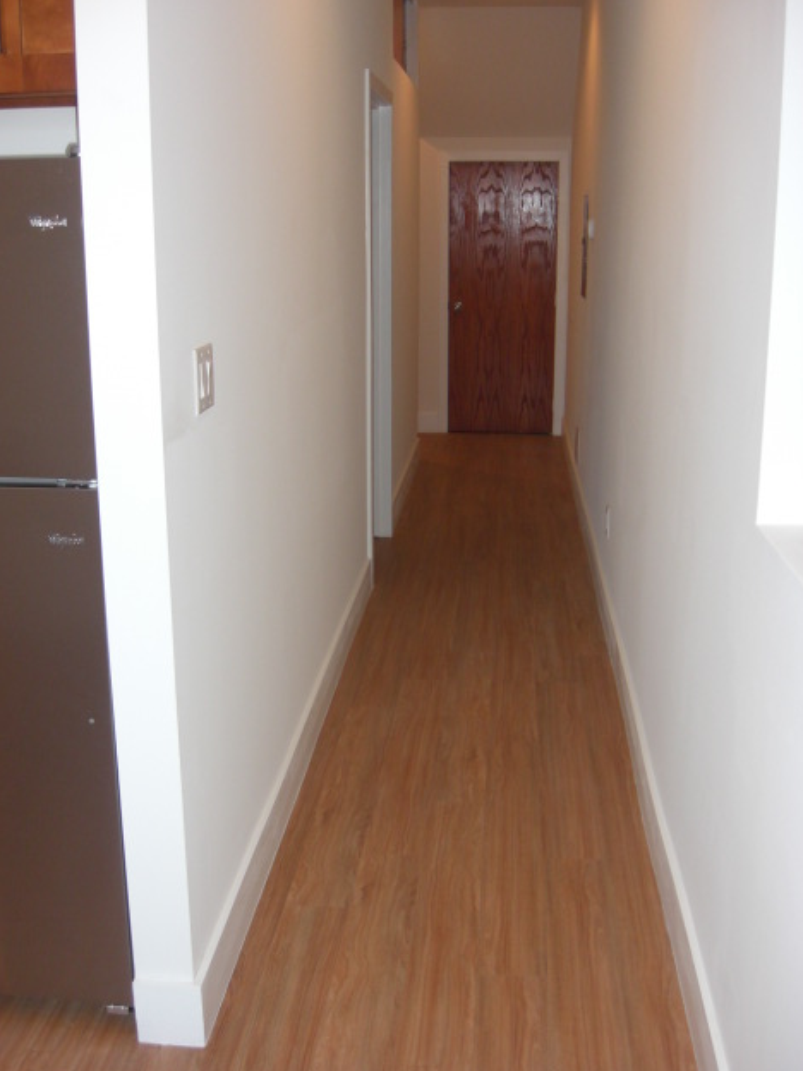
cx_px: 396
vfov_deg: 47.9
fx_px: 1206
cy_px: 542
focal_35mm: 39
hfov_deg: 36.8
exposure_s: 1/60
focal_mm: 7.9
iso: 200
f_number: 2.8
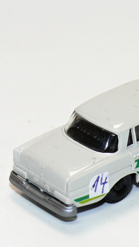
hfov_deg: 5.8
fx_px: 1370
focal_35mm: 209
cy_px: 124
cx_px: 142
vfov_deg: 10.3
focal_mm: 16.8
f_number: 4
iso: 100
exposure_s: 1/30
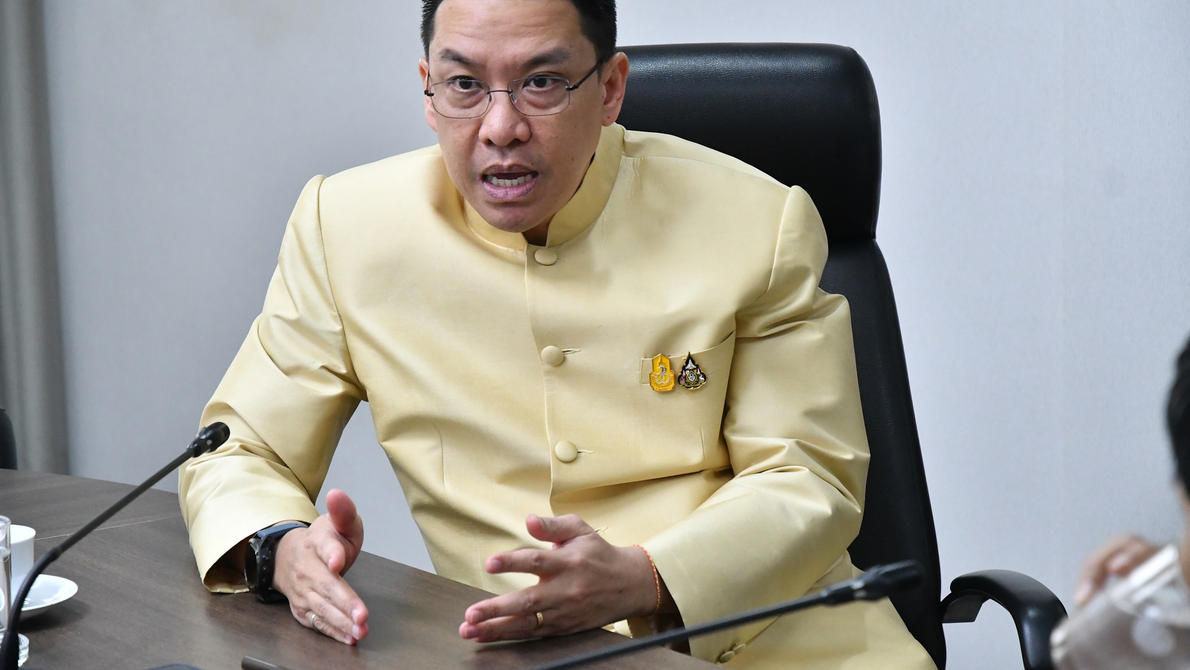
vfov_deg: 11.8
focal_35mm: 103
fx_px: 3235
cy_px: 275
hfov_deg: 20.8
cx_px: 596
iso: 3200
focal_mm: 65
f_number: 4.5
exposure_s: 1/250
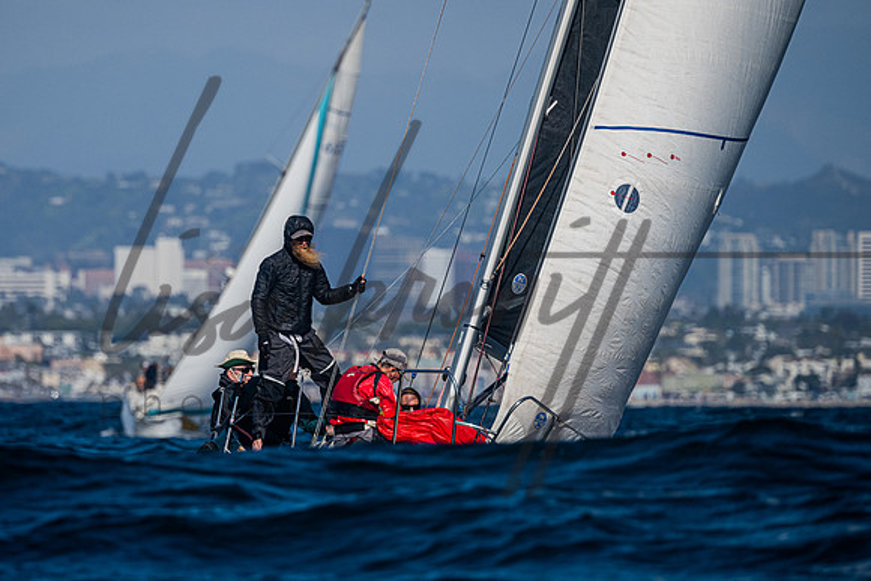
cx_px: 361
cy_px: 303
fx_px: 12854
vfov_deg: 2.6
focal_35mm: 531
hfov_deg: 3.9
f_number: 6.3
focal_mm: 400
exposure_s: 1/6400
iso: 400
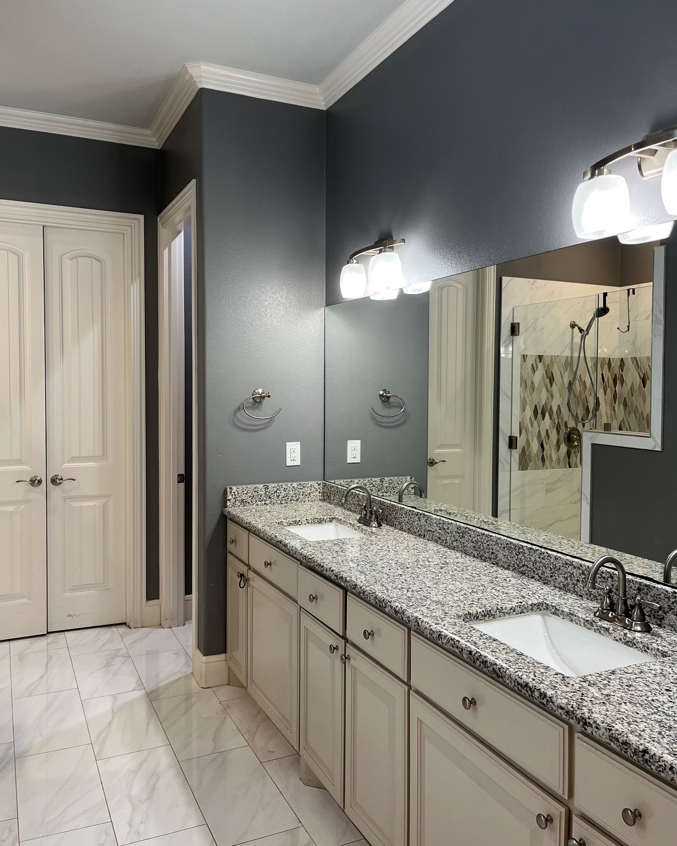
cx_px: 340
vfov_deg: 62.2
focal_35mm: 28
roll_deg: +0.7
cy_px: 398
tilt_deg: -1.7
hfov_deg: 51.5
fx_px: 701
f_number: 1.6
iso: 80
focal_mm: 5.1
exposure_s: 1/60
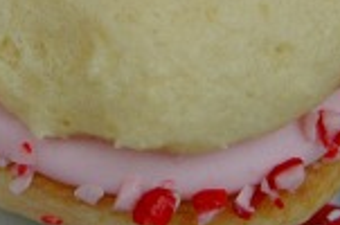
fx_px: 4062
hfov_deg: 4.8
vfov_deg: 3.2
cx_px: -140
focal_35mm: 431
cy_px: -198
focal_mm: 70
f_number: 5
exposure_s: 1/100
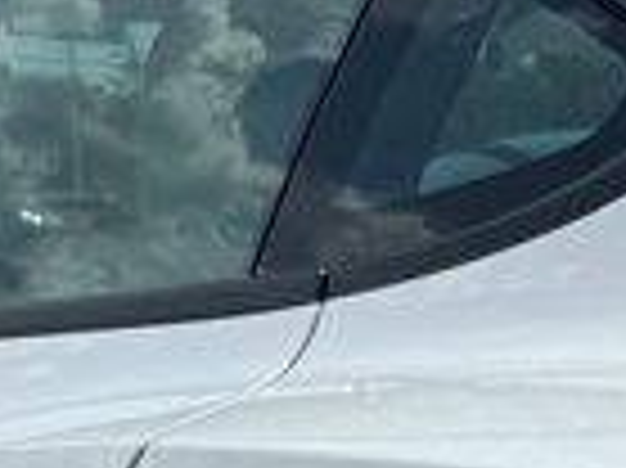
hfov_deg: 10.3
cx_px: 1252
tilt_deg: -11.2
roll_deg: -2.8
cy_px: 1004
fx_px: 3198
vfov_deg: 7.9
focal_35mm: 177
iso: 80
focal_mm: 6.76
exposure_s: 1/10309
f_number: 1.78
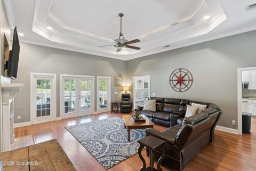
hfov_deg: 93.3
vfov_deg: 70.4
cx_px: 128
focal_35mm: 17
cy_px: 86
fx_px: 121
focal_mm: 17
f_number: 8
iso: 250
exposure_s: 1/5
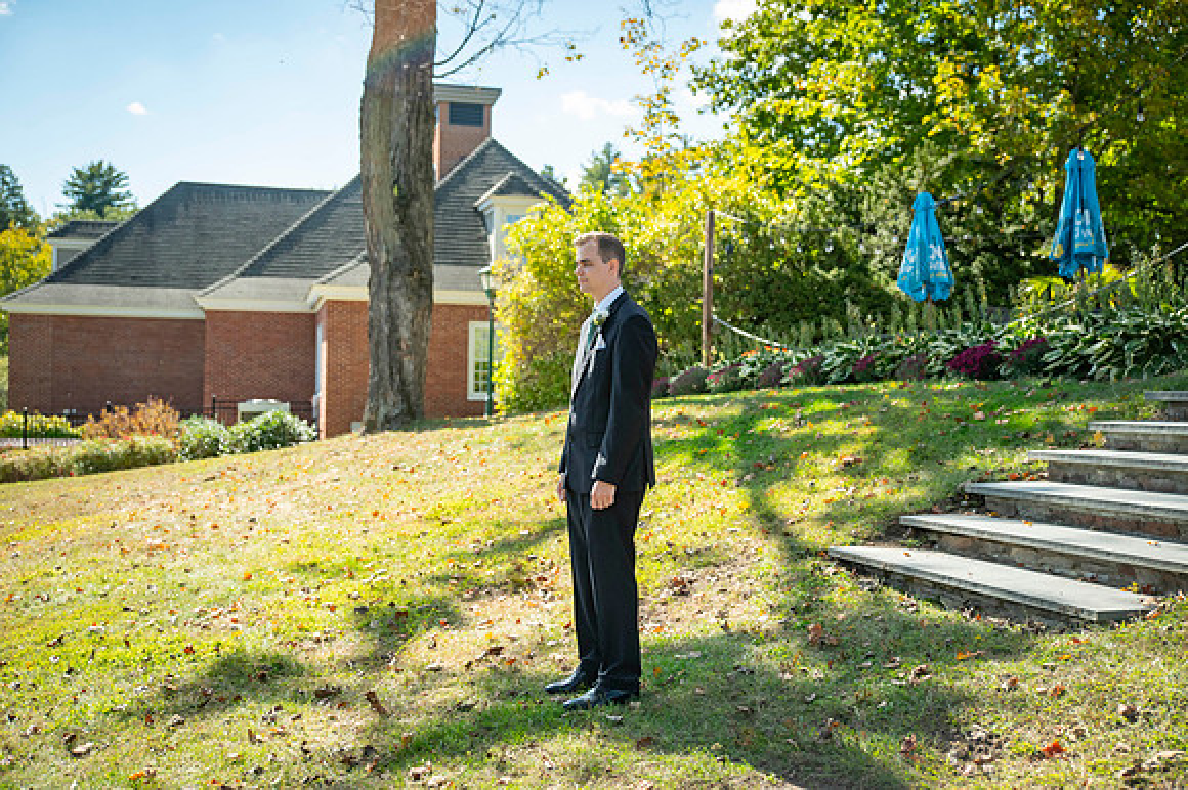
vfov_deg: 32.6
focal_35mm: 41
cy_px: 395
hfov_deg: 47.5
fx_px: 1350
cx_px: 594
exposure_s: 1/8000
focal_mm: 40
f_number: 2.8
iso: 1000
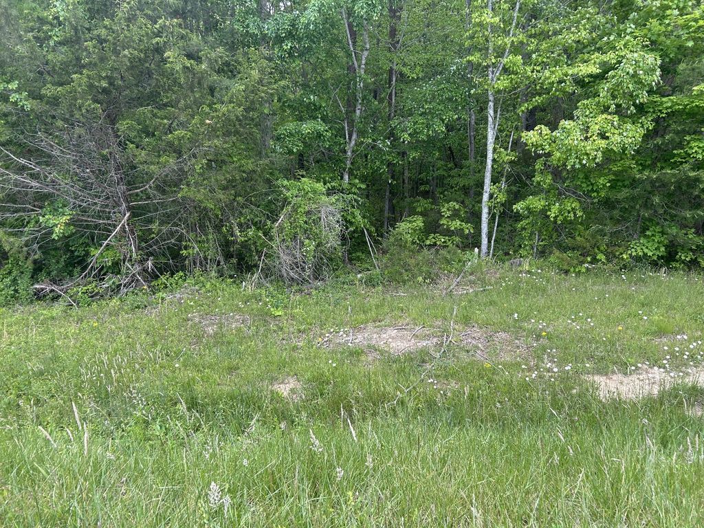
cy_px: 264
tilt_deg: -9.3
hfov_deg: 67.3
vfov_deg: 53.1
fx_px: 529
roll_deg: +0.7
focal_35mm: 26
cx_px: 352
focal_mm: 5.7
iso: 50
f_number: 1.5
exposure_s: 1/480
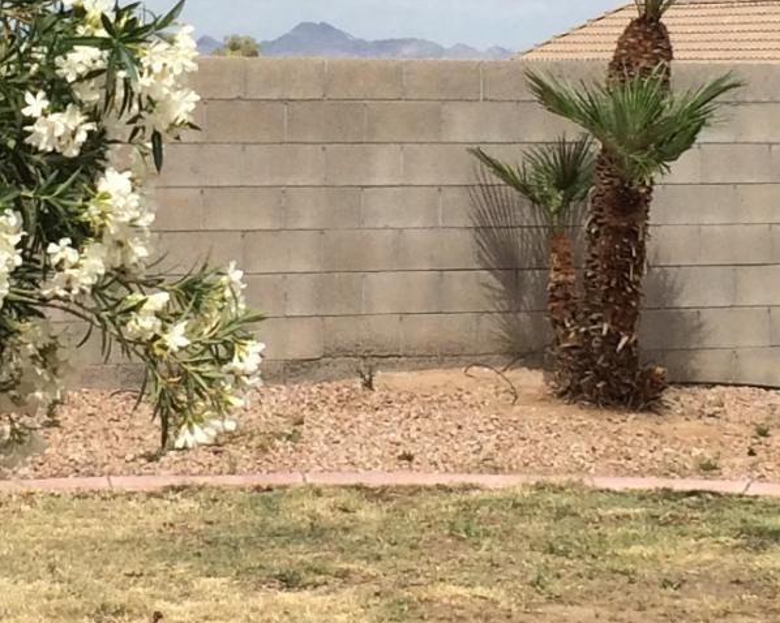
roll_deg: -0.3
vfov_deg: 10.8
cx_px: 245
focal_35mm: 142
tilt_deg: +1.0
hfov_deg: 13.5
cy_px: 4
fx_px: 3277
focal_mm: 4.15
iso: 32
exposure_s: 1/3425
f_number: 2.2
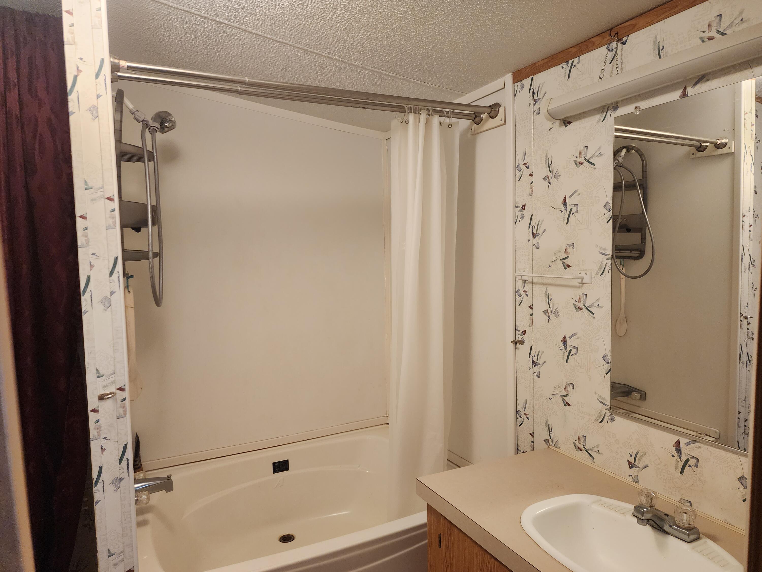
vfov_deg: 58.9
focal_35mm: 23
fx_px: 506
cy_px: 286
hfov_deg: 73.9
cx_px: 381
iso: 320
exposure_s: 1/120
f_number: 1.8
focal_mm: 6.4
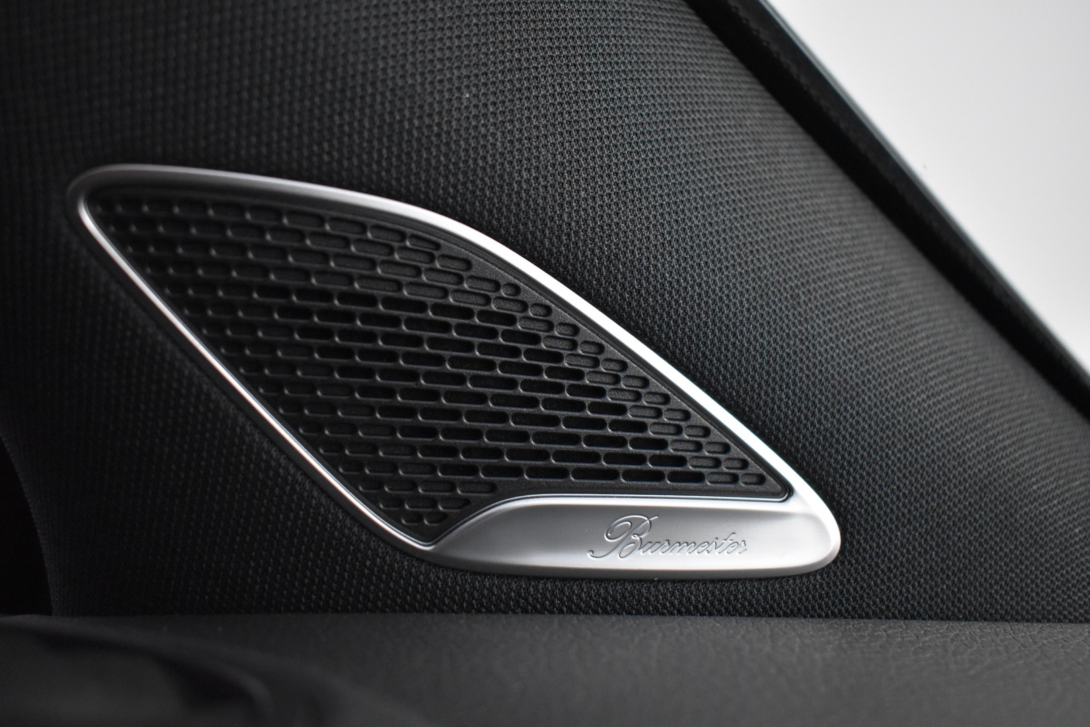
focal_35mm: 34
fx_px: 1045
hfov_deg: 55.1
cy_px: 364
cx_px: 545
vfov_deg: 38.4
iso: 3200
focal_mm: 23
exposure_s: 1/90
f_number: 3.8
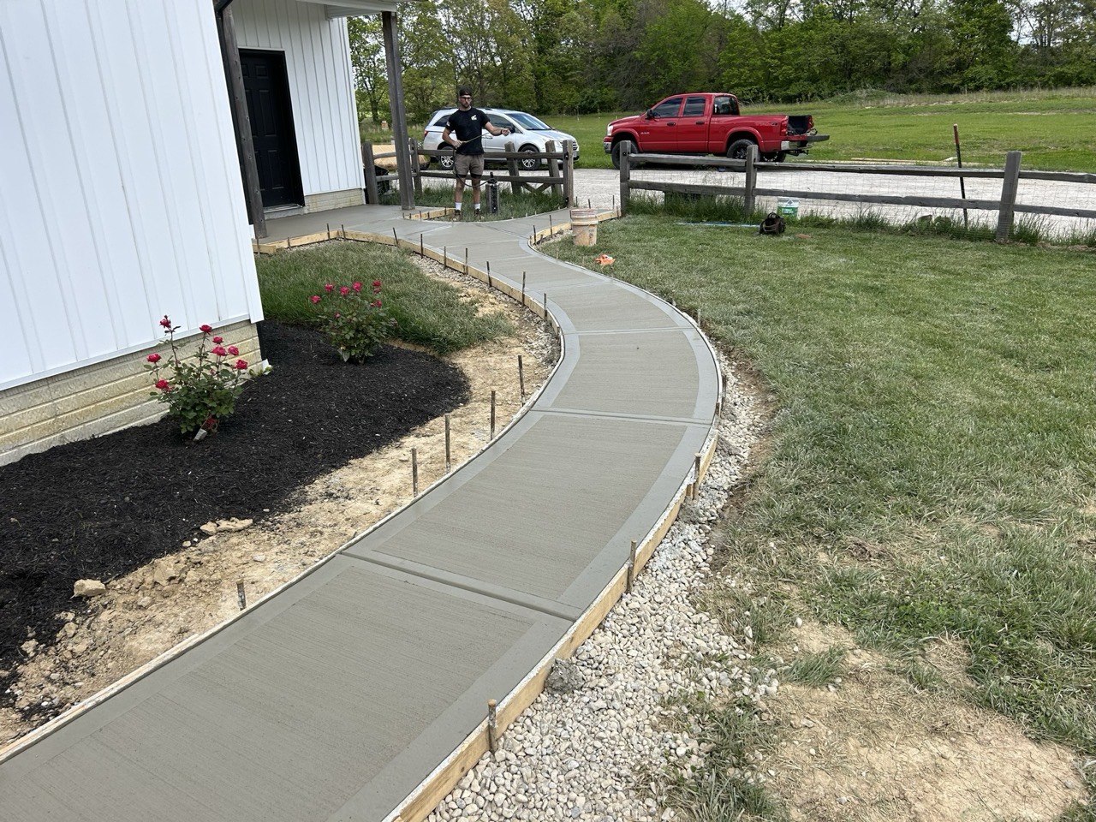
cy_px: 411
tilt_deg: -20.9
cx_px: 548
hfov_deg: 67.3
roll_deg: +1.7
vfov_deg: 53.1
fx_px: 823
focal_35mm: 26
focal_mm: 5.7
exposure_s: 1/2404
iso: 50
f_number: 1.5
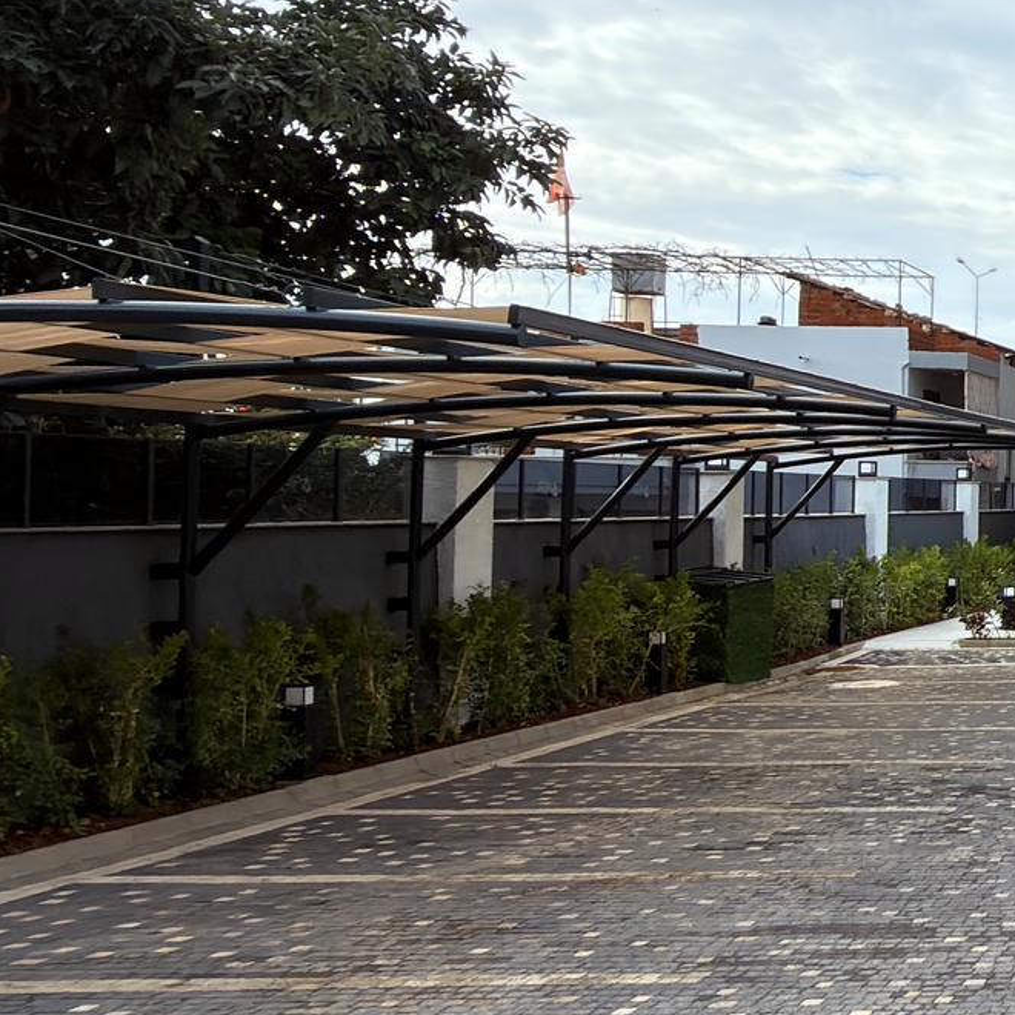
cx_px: 1586
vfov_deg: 31.6
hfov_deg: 23.8
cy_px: 463
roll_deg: -0.6
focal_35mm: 54
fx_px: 1791
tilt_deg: +0.9
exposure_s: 1/505
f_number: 2.2
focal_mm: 2.22
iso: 25
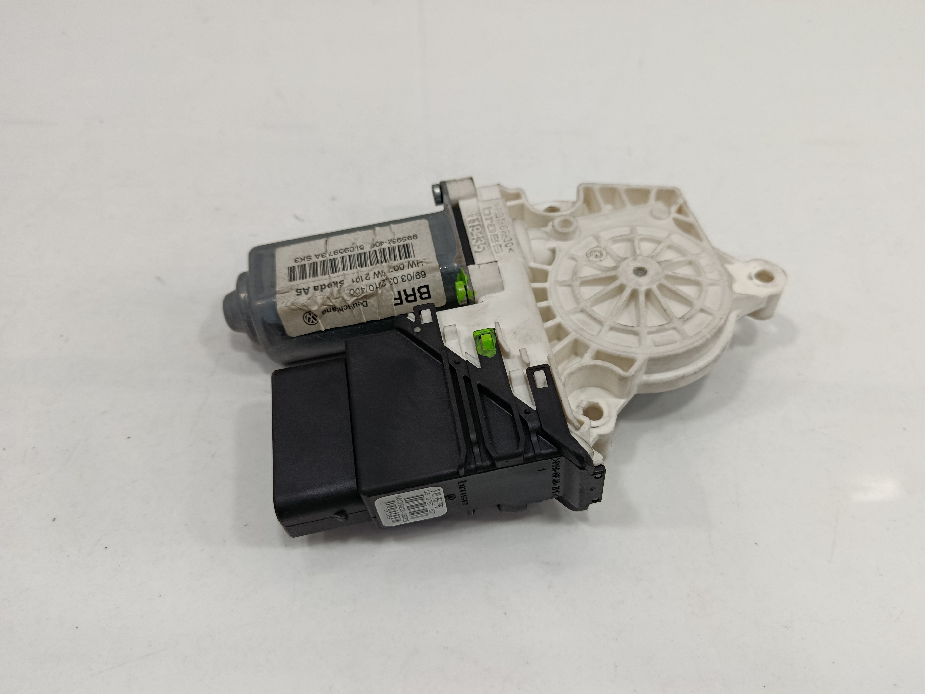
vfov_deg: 54.9
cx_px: 480
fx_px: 668
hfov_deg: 69.4
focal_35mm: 25
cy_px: 356
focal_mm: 5.24
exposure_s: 1/100
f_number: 1.7
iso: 826
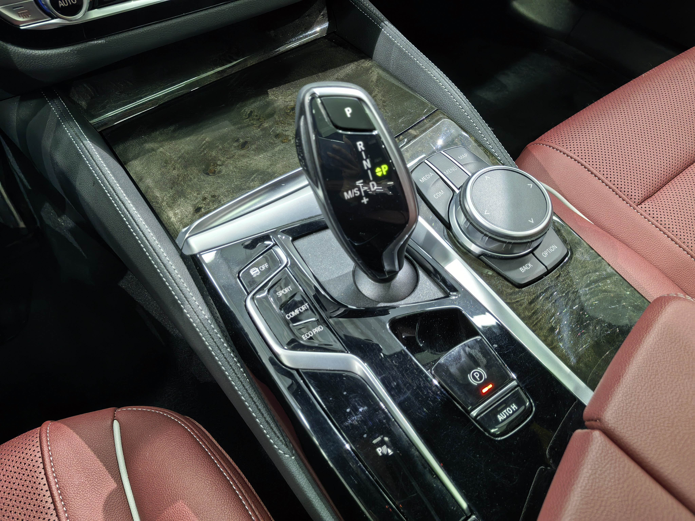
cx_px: 348
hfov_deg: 65.3
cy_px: 260
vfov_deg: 51.4
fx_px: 542
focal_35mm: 27
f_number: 1.9
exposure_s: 1/33.3
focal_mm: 5.52
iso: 320
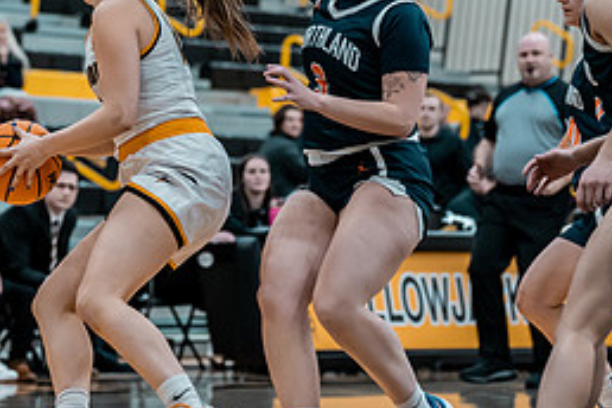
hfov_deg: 8.9
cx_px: 182
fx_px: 3910
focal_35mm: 230
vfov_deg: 6.0
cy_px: 172
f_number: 3.2
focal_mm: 94
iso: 2500
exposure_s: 1/640
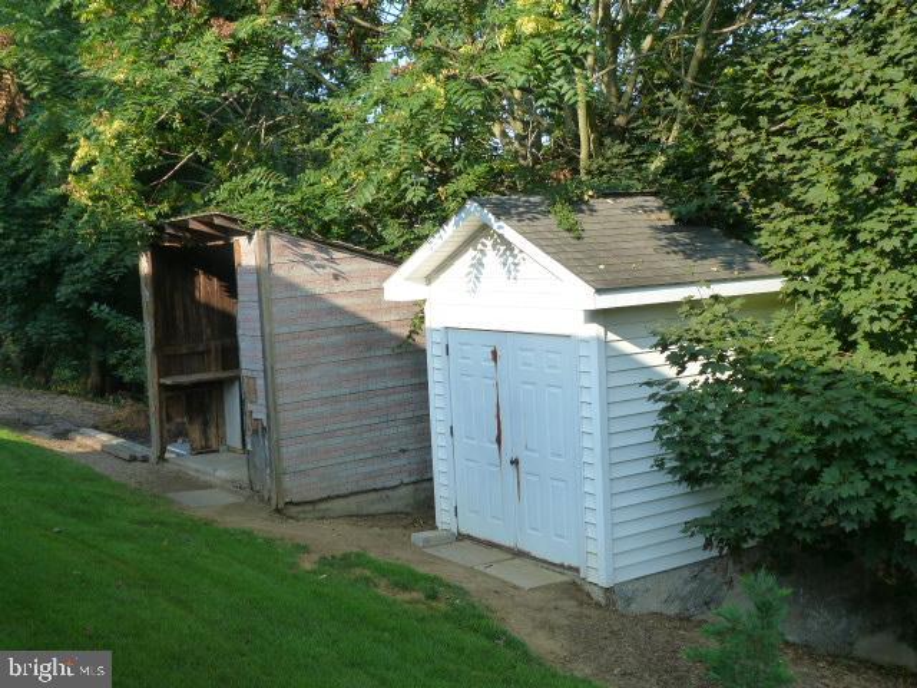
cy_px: 344
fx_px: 1219
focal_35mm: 46
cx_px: 458
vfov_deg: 31.5
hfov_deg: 41.2
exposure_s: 1/200
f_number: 4
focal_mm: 8.3
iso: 125
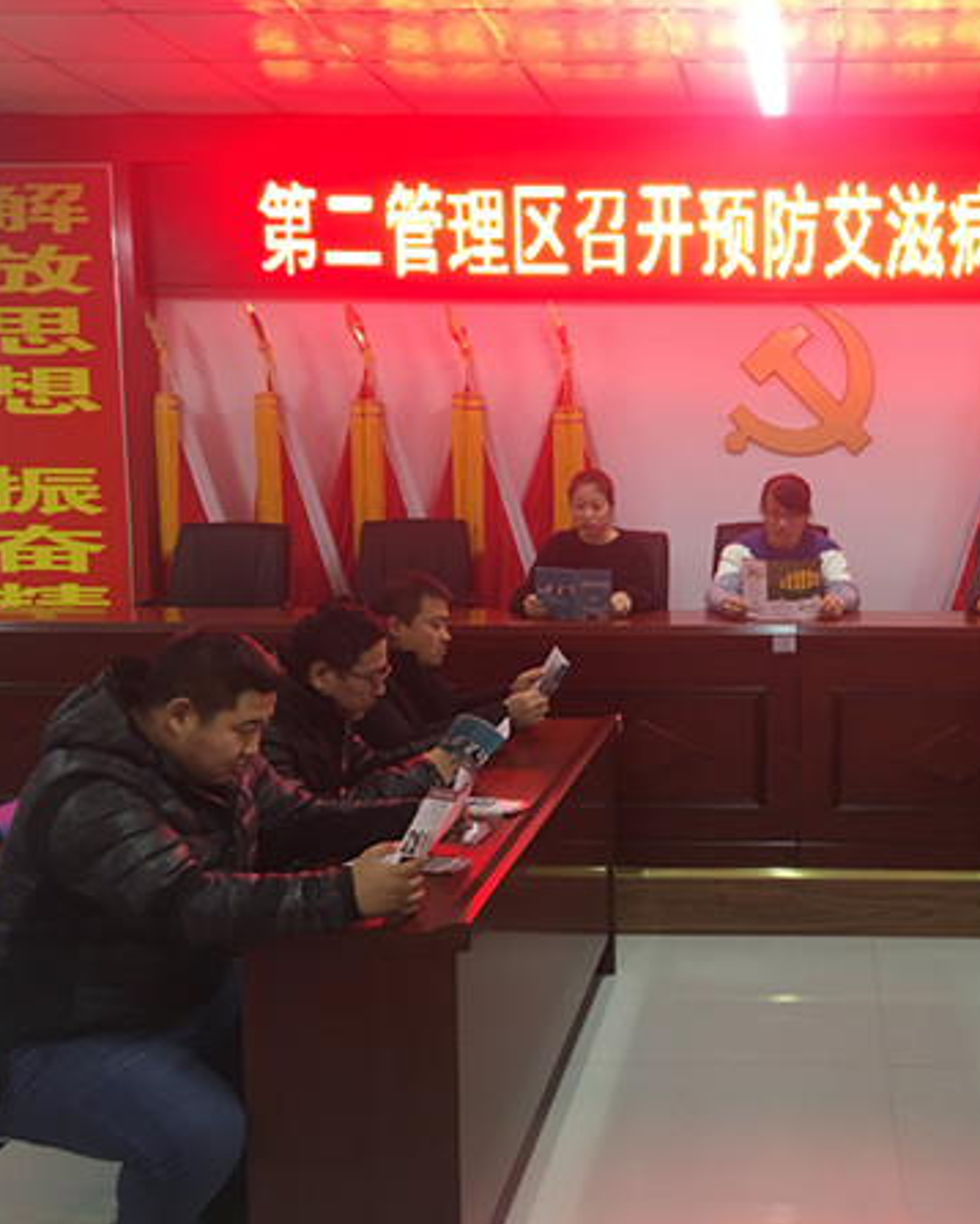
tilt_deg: -6.0
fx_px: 1377
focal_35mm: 38
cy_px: 613
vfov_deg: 47.9
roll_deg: +0.3
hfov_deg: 37.7
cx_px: 791
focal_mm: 4.15
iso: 125
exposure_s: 1/33
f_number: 2.2
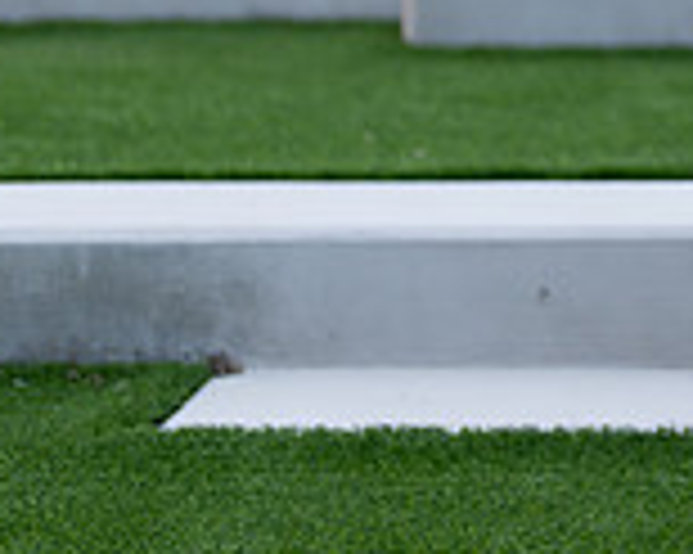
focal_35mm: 198
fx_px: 4058
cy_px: -286
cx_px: 1047
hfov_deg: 9.5
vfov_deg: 7.7
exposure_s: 1/1600
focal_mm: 50
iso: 100
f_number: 1.2
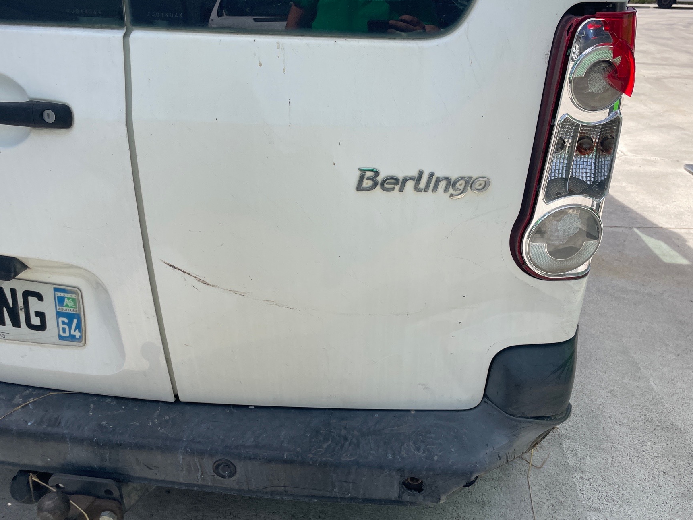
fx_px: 581
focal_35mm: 29
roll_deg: +2.9
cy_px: 259
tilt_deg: -25.3
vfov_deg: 48.2
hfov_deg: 61.5
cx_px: 379
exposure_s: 1/2681
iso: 32
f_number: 1.6
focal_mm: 4.2
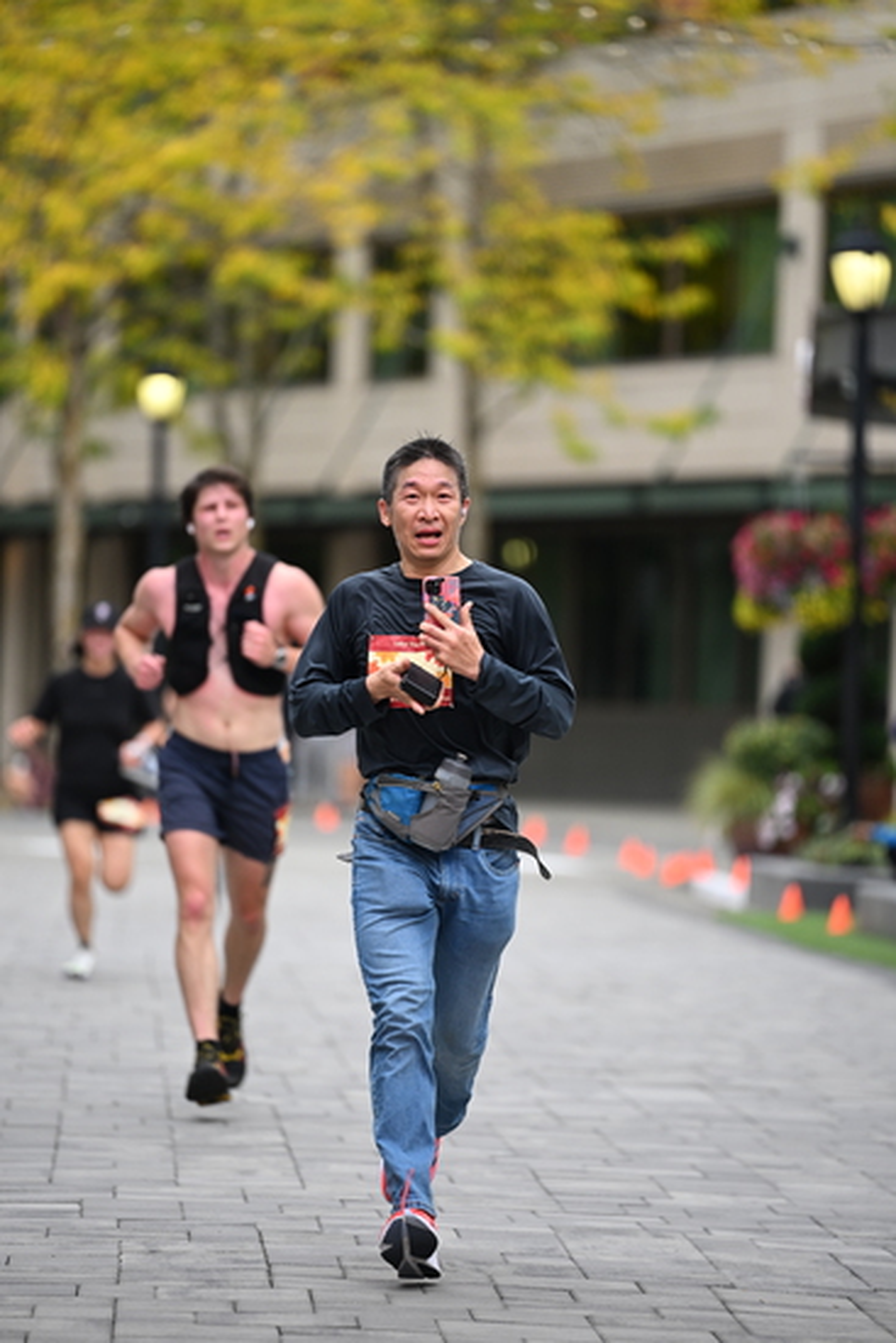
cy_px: 672
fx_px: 7461
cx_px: 448
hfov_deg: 6.9
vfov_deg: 10.3
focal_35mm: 200
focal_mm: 200
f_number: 2.8
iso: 640
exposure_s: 1/2000
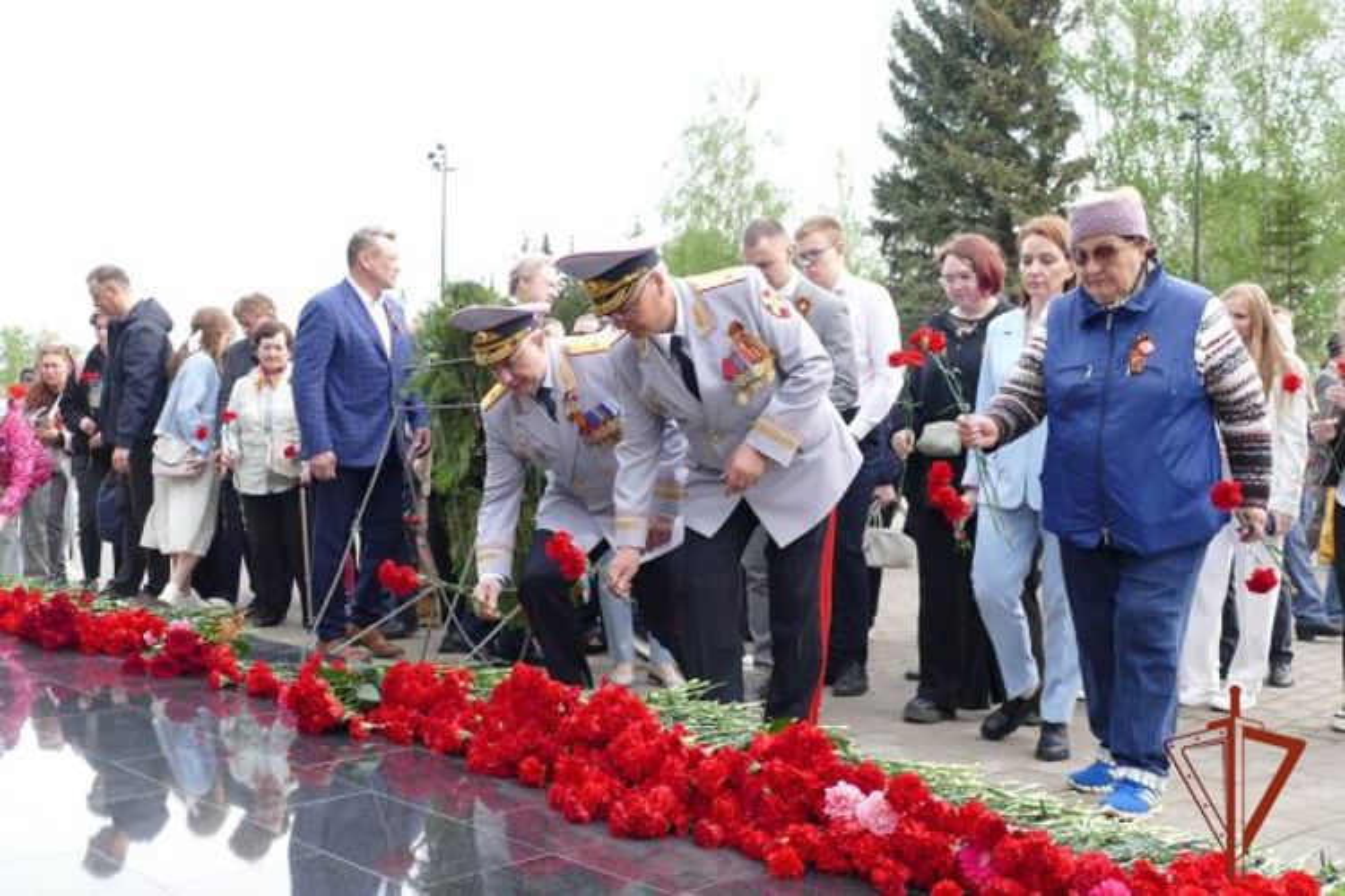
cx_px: 672
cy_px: 448
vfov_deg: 35.1
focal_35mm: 38
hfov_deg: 50.7
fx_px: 1420
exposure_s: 1/250
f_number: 3.1
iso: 125
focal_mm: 13.7
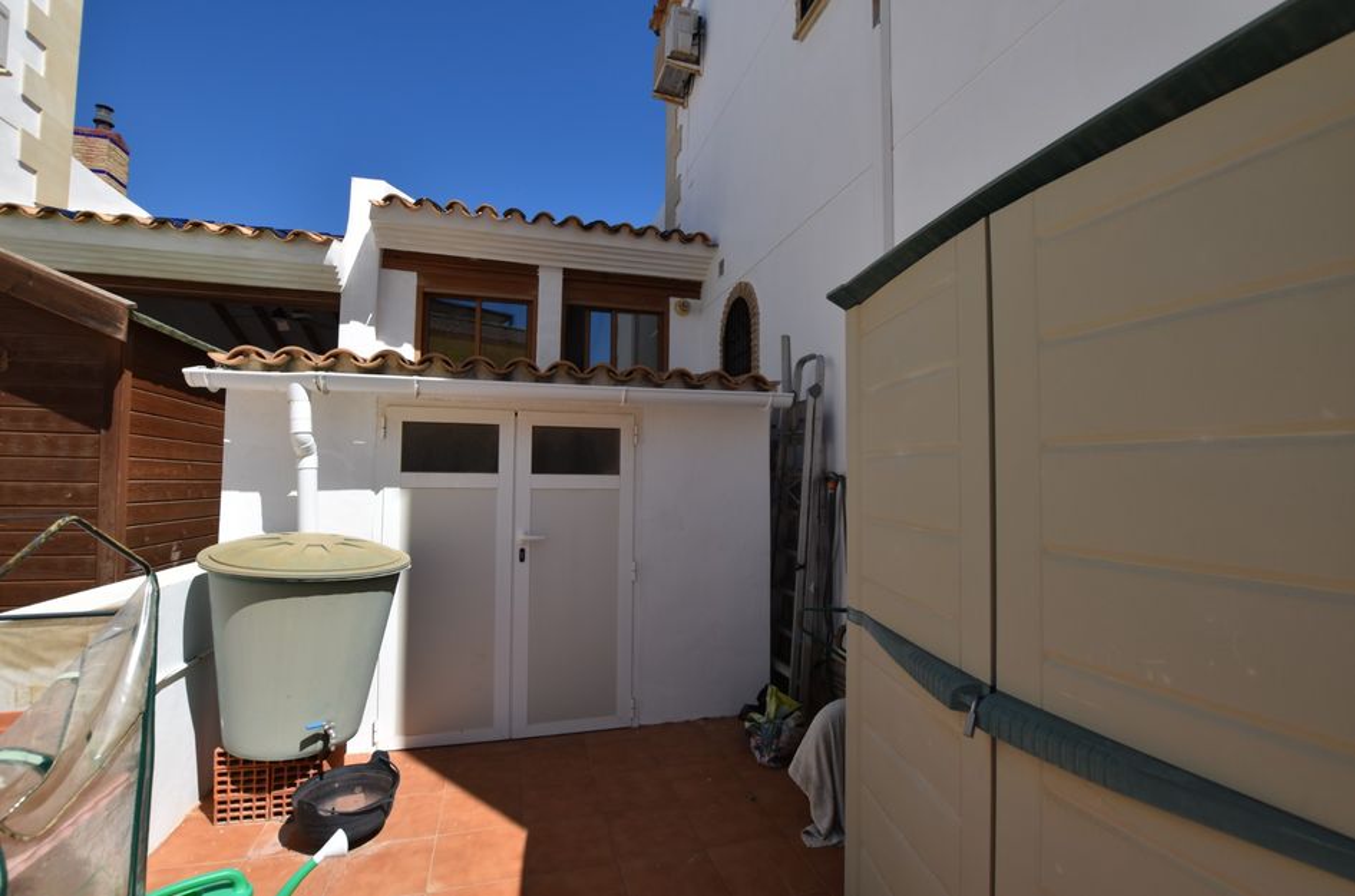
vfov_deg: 77.0
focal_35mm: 15
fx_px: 563
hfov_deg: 100.5
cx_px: 678
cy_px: 448
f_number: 9
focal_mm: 10
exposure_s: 1/320
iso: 100
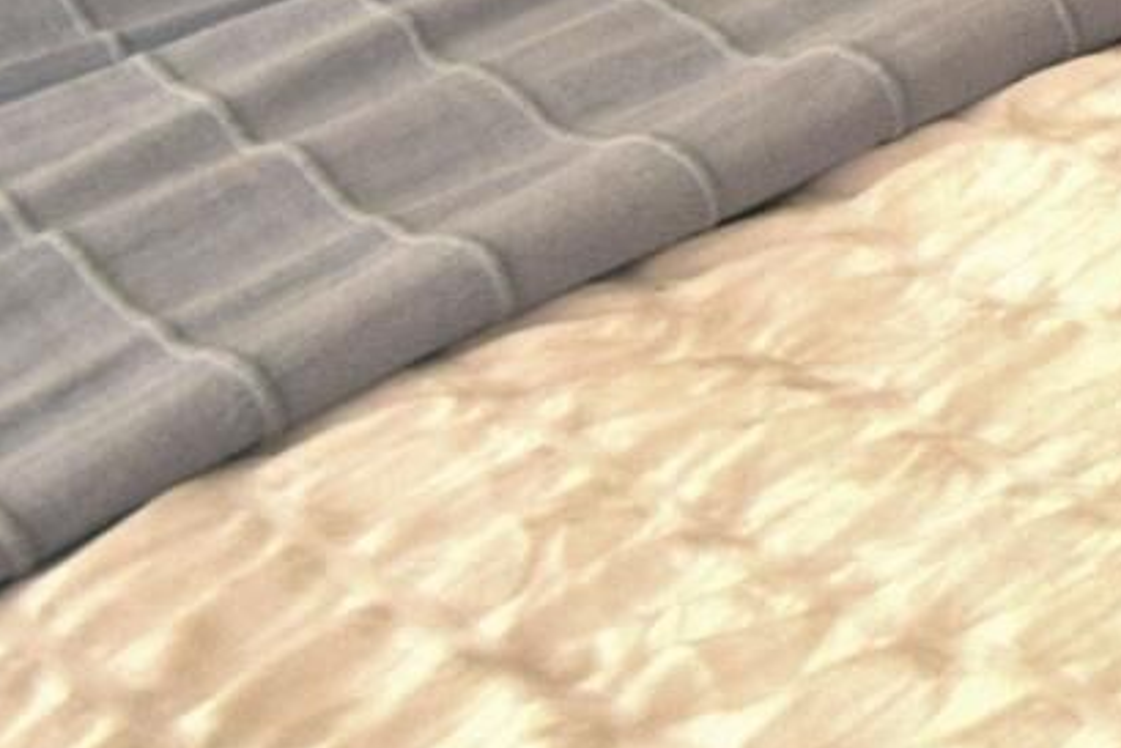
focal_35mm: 88
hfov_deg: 14.5
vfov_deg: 12.2
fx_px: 2741
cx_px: 2716
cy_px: -1082
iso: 400
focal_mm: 10
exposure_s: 1/125
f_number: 5.6
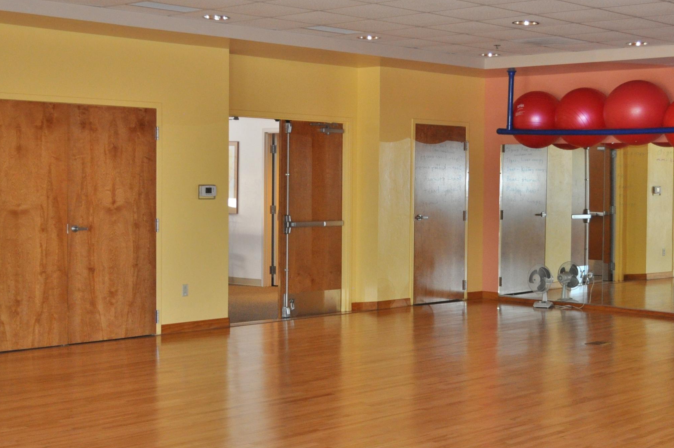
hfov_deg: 34.4
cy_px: 218
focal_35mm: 58
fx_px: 1084
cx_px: 419
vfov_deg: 23.3
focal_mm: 26
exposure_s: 1/60
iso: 800
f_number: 4.2
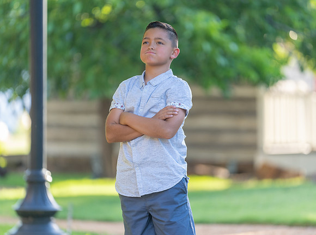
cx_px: 160
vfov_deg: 6.6
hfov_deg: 8.9
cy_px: 117
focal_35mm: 224
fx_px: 2039
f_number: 2.8
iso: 320
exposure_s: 1/320
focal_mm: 200
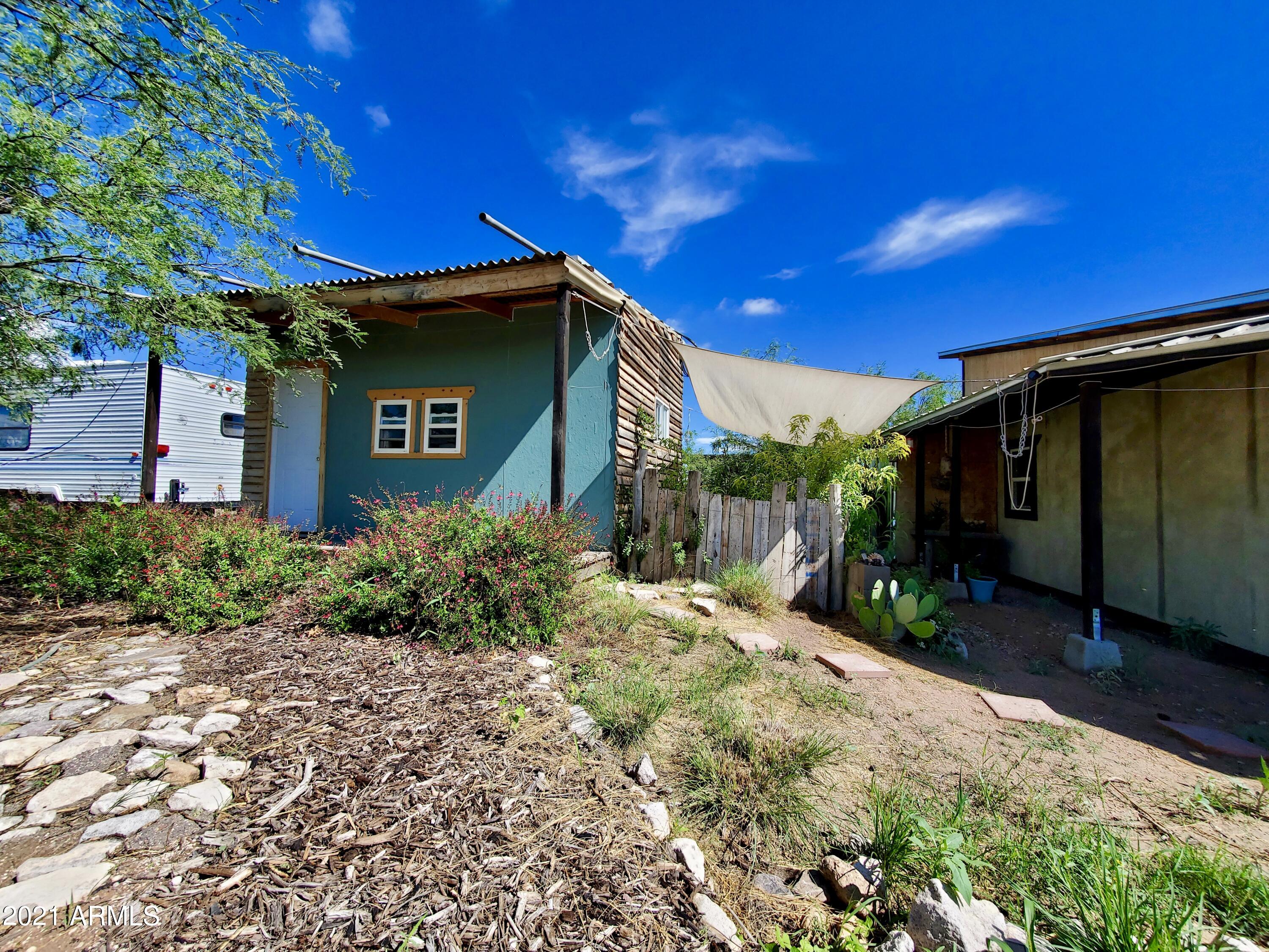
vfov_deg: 89.9
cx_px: 634
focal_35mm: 13
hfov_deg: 106.2
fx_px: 477
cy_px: 476
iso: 50
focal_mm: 1.8
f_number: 2.2
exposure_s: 1/847
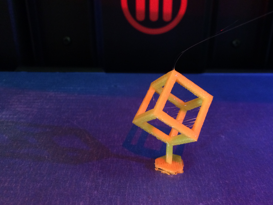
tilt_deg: -25.3
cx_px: 160
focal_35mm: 37
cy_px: 103
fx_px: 292
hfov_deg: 49.9
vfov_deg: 38.7
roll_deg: -1.6
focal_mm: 4.15
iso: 250
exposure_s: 1/17
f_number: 2.2
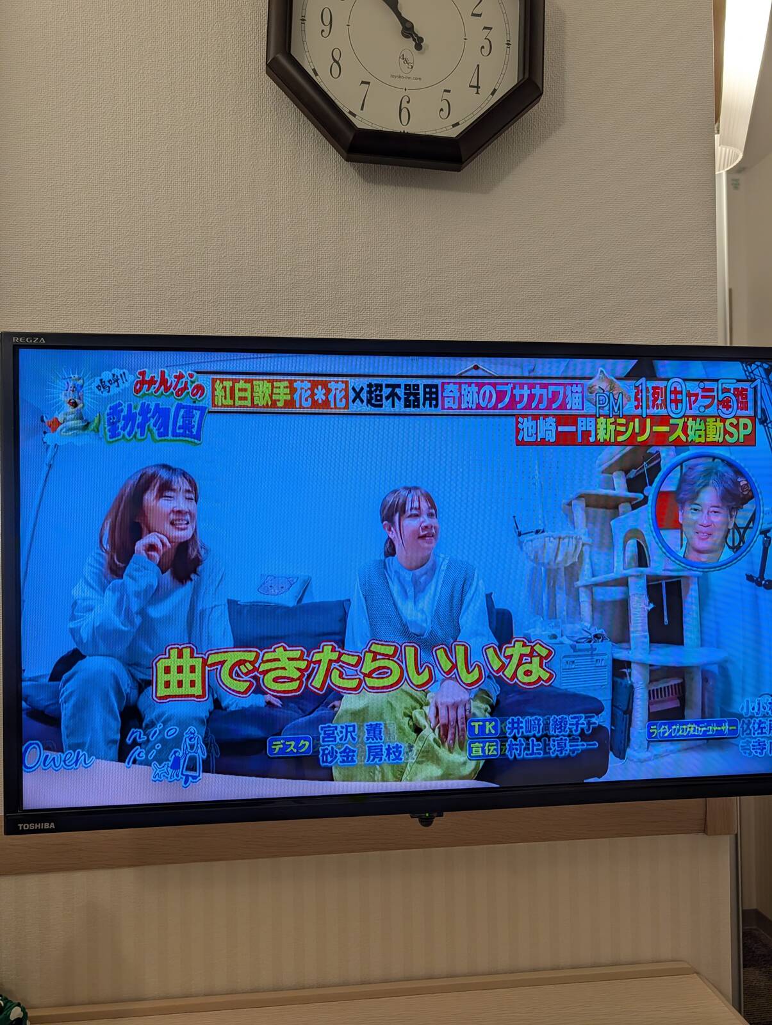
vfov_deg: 71.5
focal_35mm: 24
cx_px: 386
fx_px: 712
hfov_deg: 56.9
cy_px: 512
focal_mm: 6.9
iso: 51
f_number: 1.68
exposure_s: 1/120
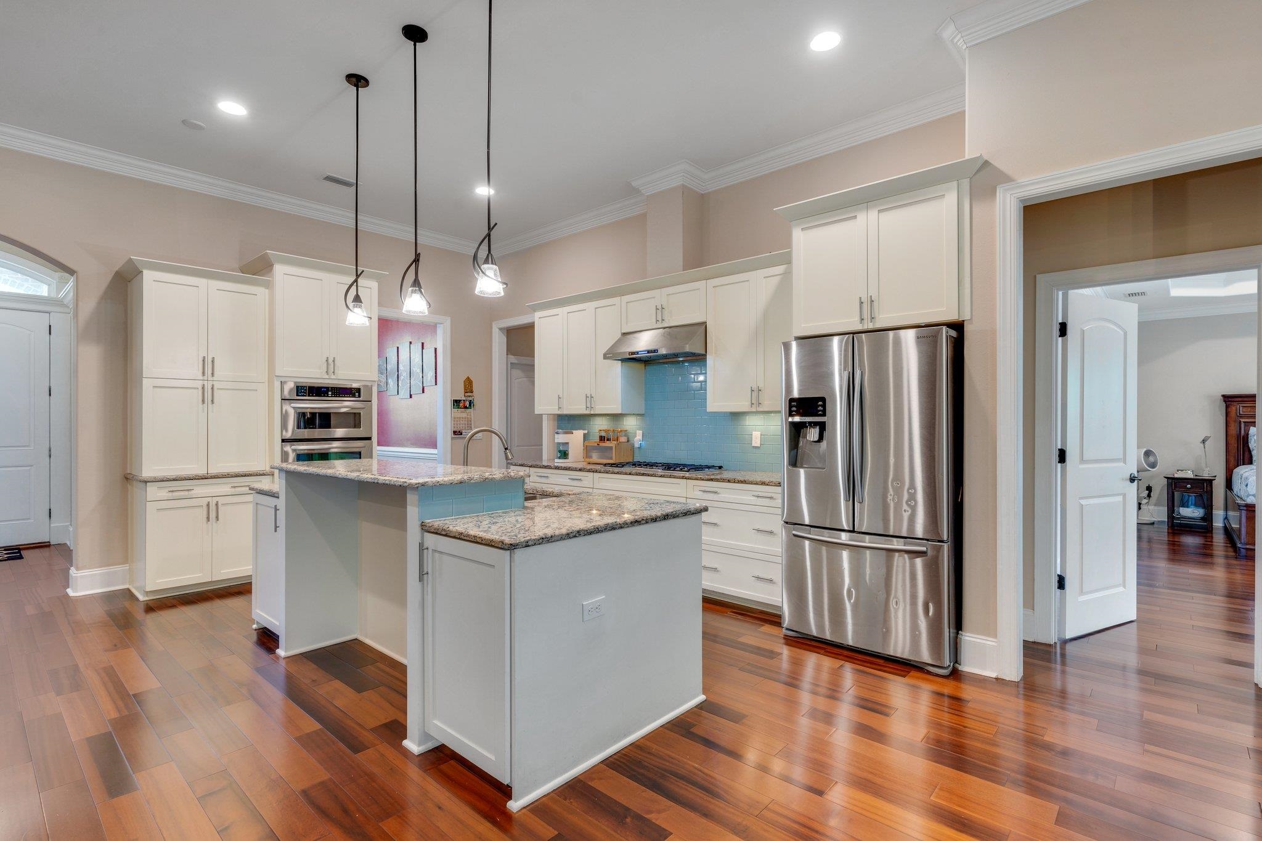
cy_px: 420
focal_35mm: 17
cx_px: 631
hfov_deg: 93.3
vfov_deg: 70.4
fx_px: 596
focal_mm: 17
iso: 100
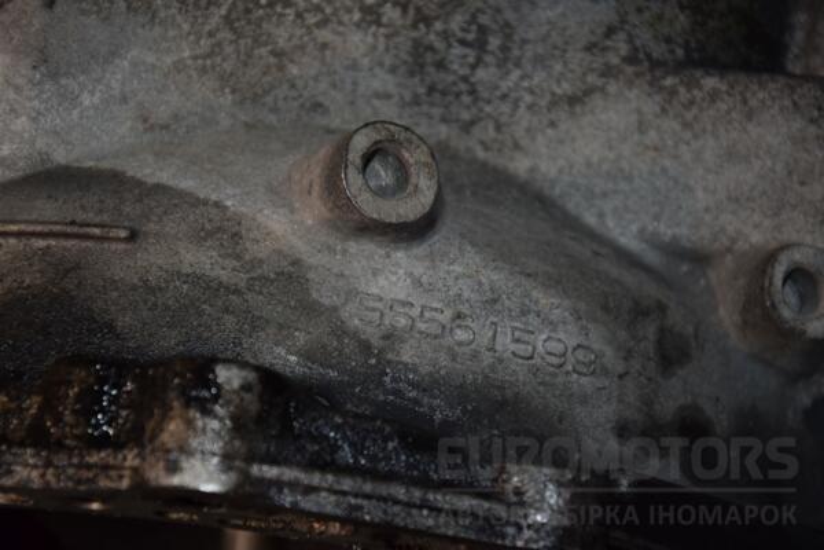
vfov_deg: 13.0
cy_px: 275
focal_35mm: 105
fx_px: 2403
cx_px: 412
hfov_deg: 19.5
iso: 800
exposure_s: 1/100
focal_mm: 70
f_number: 5.3
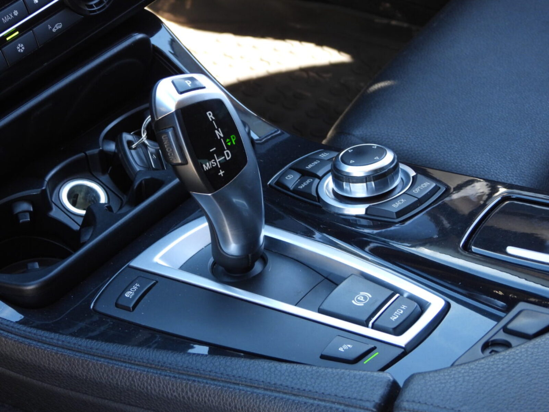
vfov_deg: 14.1
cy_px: 206
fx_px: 1666
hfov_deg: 18.7
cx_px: 274
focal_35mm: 105
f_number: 4
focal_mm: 18.9
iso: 250
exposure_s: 1/60
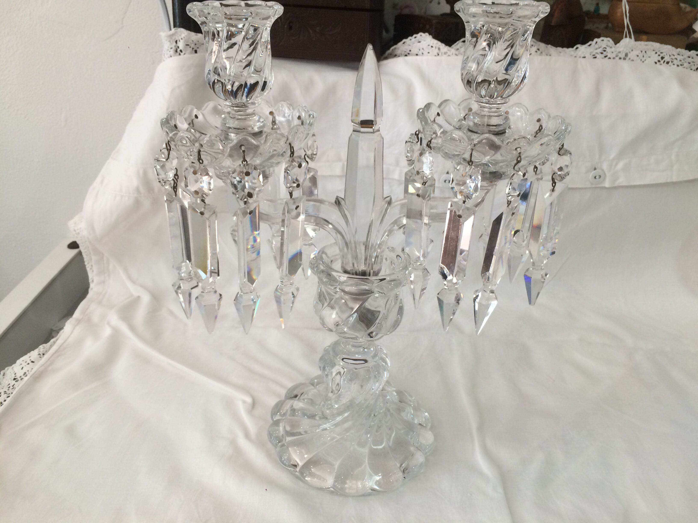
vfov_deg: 48.2
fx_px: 585
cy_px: 262
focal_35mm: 29
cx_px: 349
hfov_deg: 61.7
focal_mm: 4.15
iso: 32
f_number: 2.2
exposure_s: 1/33
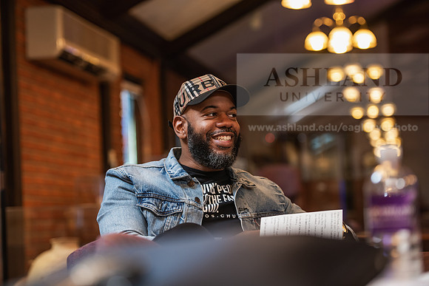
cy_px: 143
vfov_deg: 14.0
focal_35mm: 98
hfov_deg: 20.8
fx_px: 1168
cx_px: 214
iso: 800
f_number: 2.8
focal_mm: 98
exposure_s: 1/160
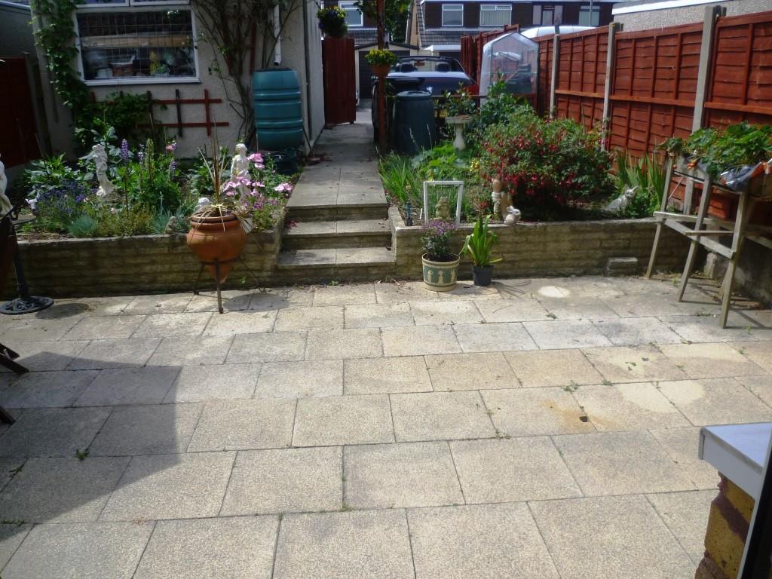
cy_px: 290
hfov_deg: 63.4
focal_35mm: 28
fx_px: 624
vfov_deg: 49.7
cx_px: 386
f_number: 2.8
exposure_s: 1/800
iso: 80
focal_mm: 5
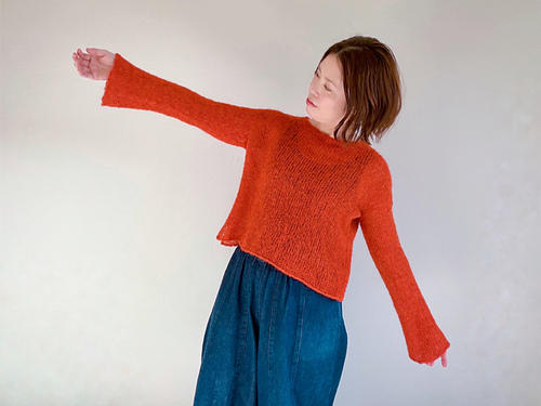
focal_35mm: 30
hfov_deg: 60.0
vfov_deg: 46.8
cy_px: 203
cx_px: 270
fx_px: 469
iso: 25
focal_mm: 2.71
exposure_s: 1/121
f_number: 1.9
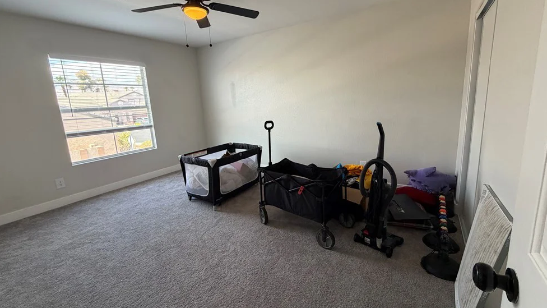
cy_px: 141
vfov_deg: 67.0
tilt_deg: -10.7
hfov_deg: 99.3
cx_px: 284
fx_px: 232
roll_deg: +2.4
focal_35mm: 16
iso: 200
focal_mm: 2.22
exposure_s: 1/121
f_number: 2.2
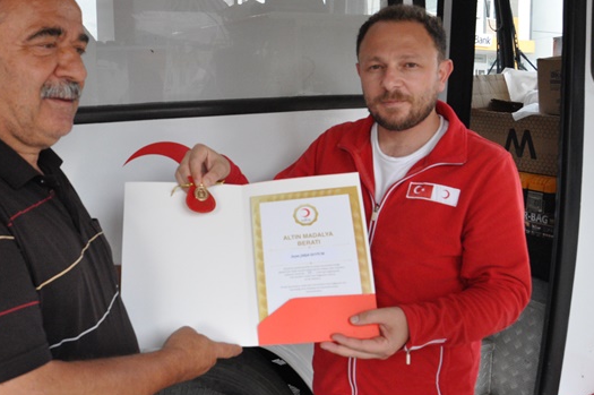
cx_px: 223
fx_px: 593
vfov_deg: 36.8
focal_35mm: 36
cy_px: 182
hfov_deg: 52.6
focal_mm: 18
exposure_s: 1/400
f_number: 8
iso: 2000
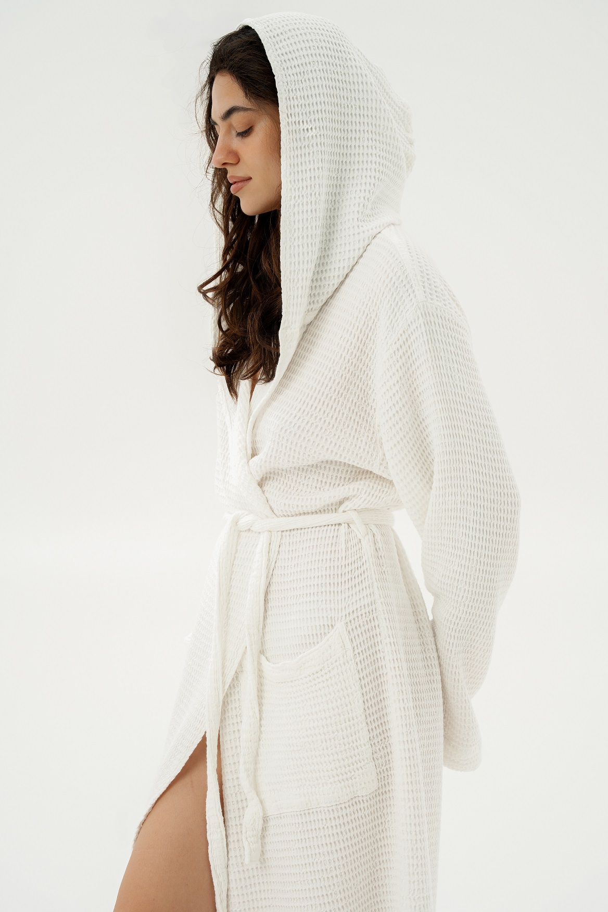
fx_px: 1603
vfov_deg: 31.7
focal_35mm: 63
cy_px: 456
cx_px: 304
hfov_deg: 21.5
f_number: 5.6
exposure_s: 1/200
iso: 500
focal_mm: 63.3
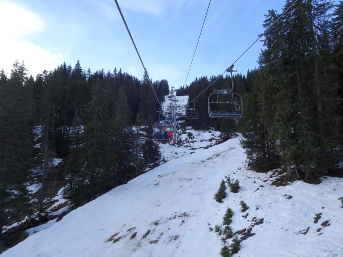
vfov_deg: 56.8
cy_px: 128
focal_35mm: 24
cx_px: 172
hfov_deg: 71.6
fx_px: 238
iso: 125
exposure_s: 1/160
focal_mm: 4.1
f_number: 3.5
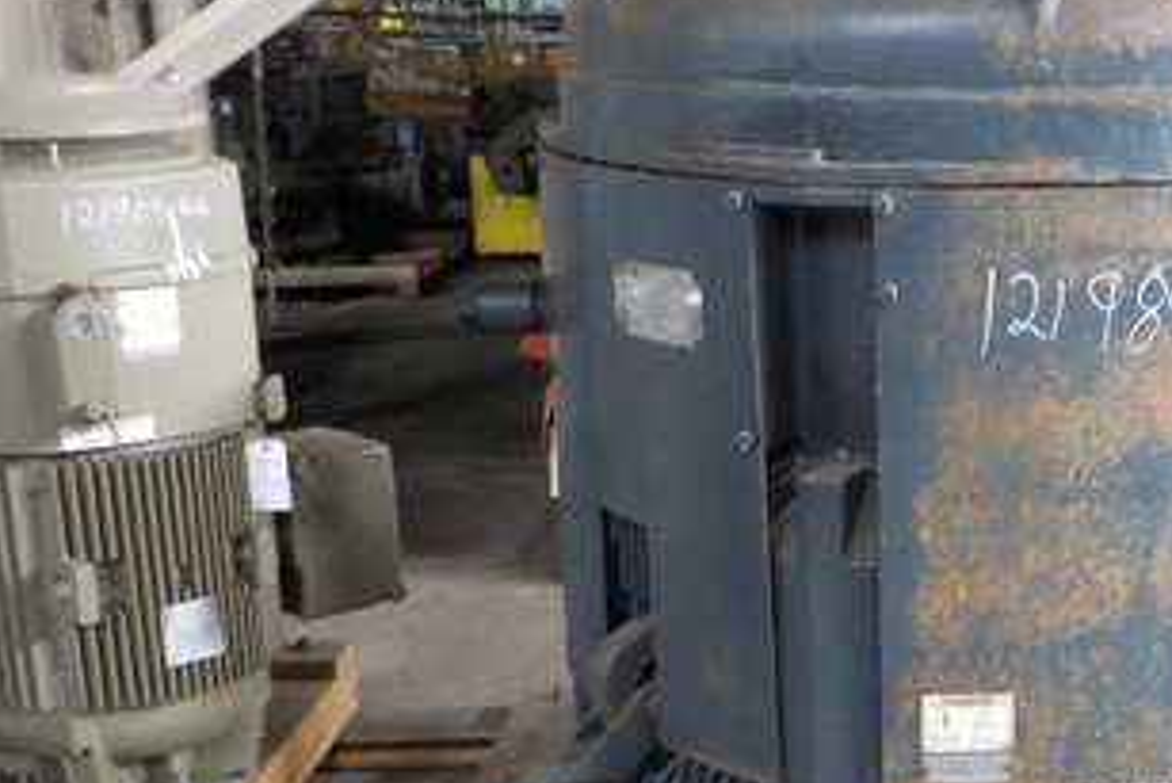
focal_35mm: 65
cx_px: 1035
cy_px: 645
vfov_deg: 20.7
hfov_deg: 29.8
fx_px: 2117
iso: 400
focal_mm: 4.1
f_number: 3.3
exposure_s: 1/13
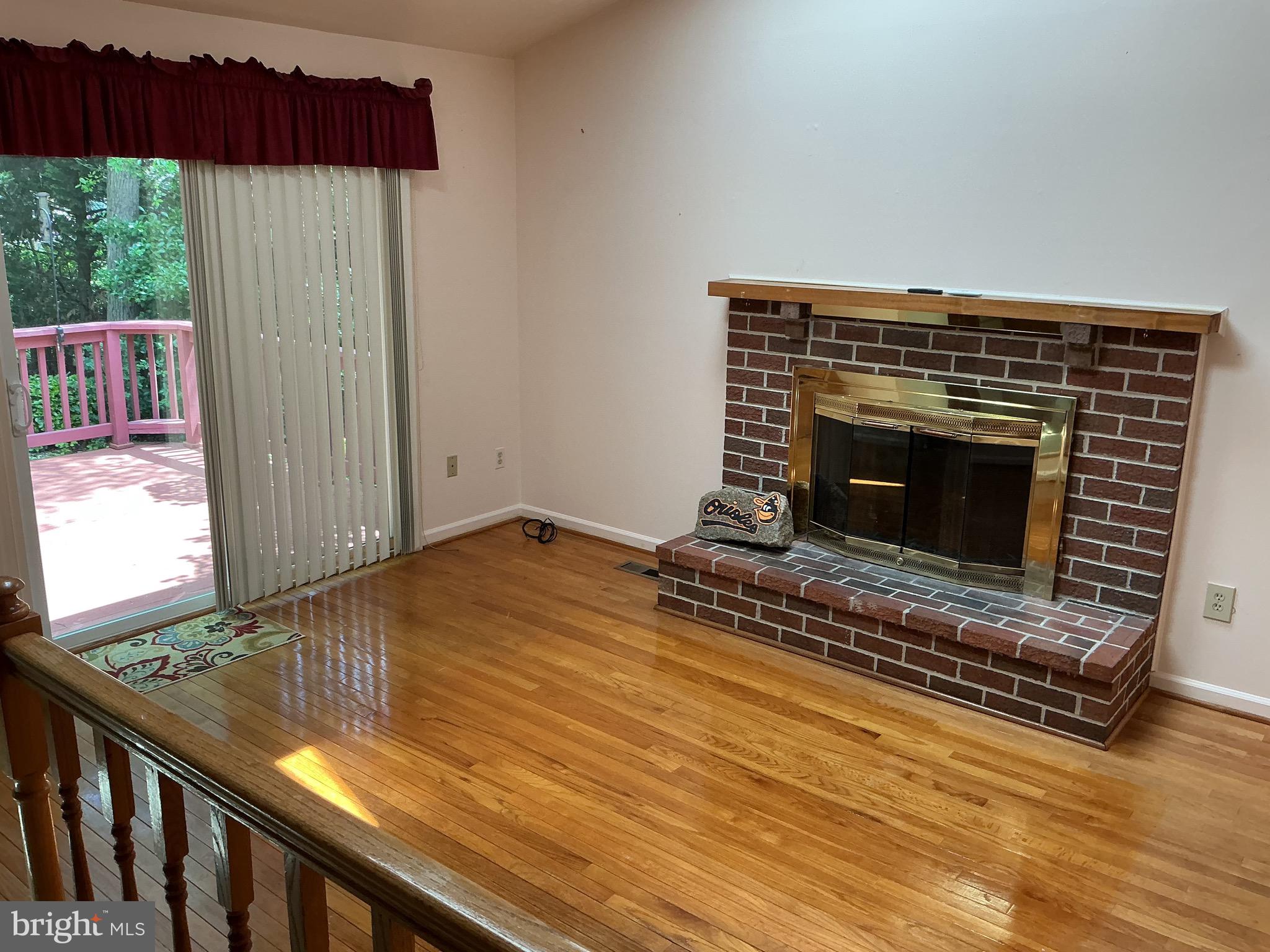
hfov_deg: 61.7
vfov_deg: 48.2
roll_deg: -1.6
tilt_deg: -13.5
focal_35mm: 29
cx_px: 635
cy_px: 476
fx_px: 1064
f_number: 1.8
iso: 40
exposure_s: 1/60
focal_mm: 3
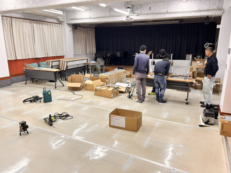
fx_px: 174
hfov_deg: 67.3
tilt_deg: -13.3
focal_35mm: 26
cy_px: 86
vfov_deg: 53.1
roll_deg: +0.1
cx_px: 116
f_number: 1.5
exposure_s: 1/120
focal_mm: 5.7
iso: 80
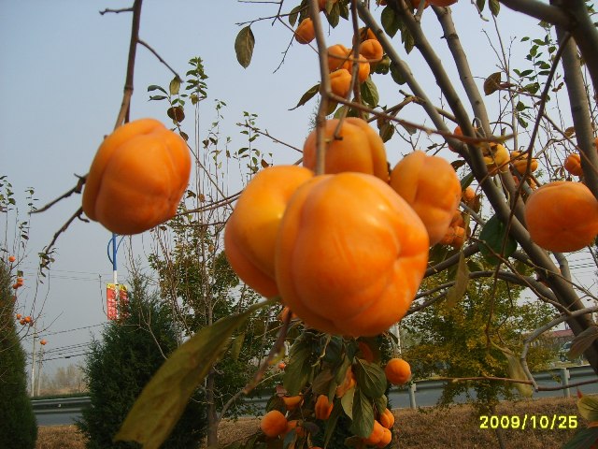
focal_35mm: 35
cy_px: 224
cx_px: 299
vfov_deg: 40.7
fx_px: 605
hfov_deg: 52.6
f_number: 2.8
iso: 50
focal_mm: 5.8
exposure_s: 1/750
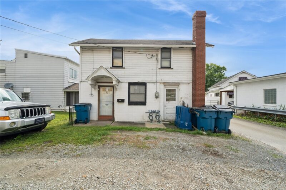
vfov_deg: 81.2
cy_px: 95
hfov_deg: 104.3
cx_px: 143
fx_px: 111
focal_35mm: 14
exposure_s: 1/50
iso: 100
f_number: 11
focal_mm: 14
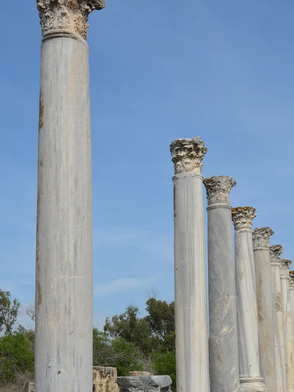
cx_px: 153
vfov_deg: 30.6
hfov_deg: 23.3
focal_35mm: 63
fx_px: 713
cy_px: 247
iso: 100
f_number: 9
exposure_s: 1/320
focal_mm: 28
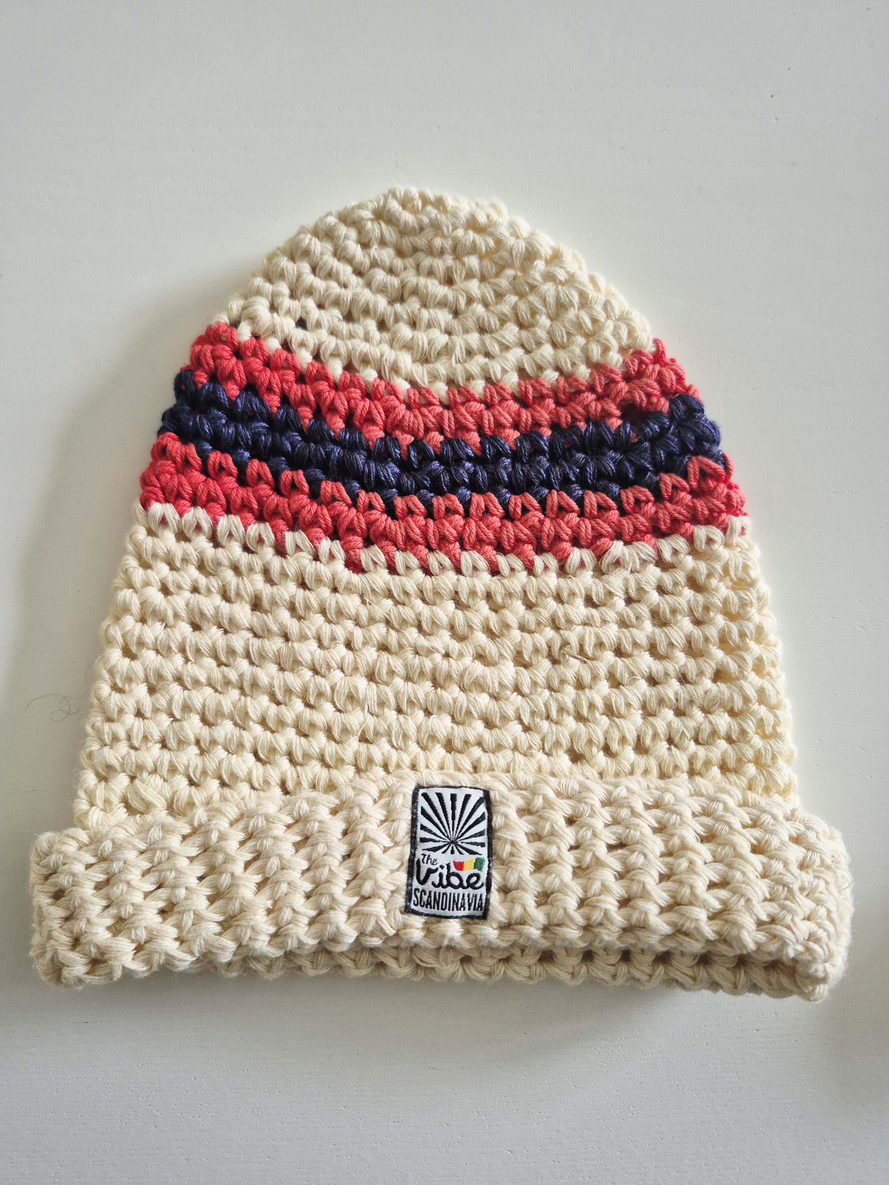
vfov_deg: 73.9
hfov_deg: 58.9
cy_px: 592
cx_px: 444
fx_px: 788
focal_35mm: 23
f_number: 1.8
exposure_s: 1/100
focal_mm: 5.4
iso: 640
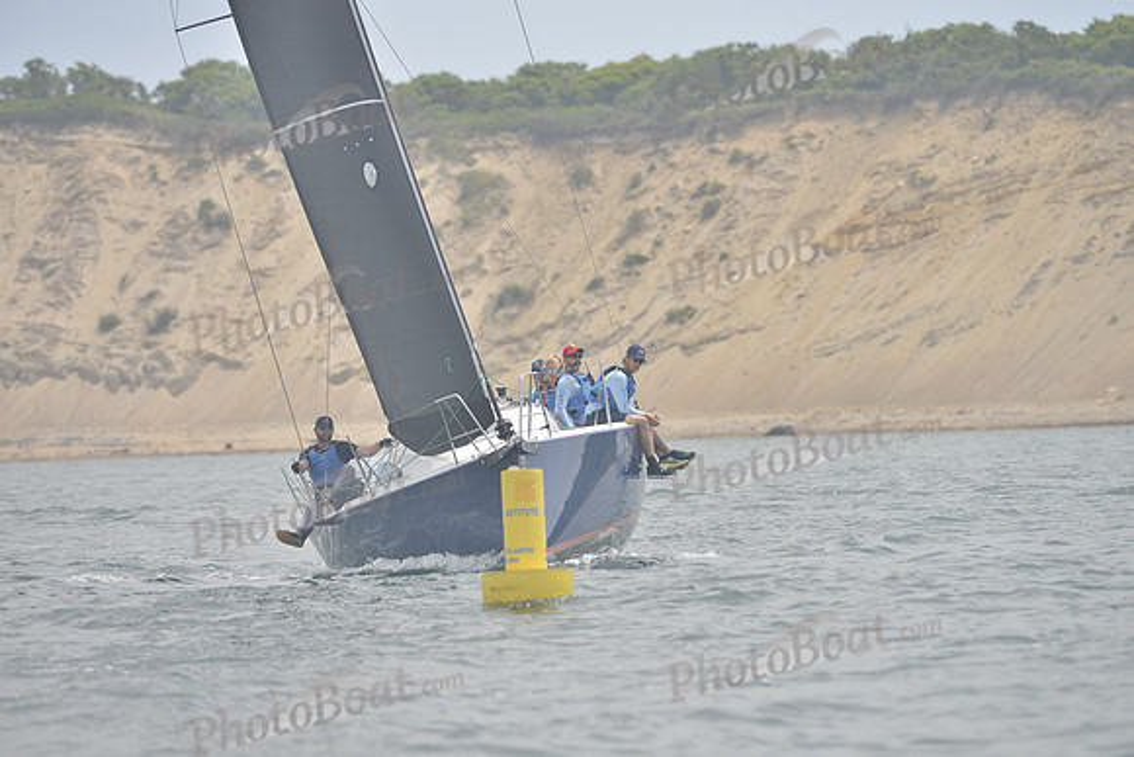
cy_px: 378
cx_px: 567
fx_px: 7561
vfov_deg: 5.7
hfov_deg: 8.6
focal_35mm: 240
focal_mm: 240
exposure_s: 1/1000
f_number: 6.3
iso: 280
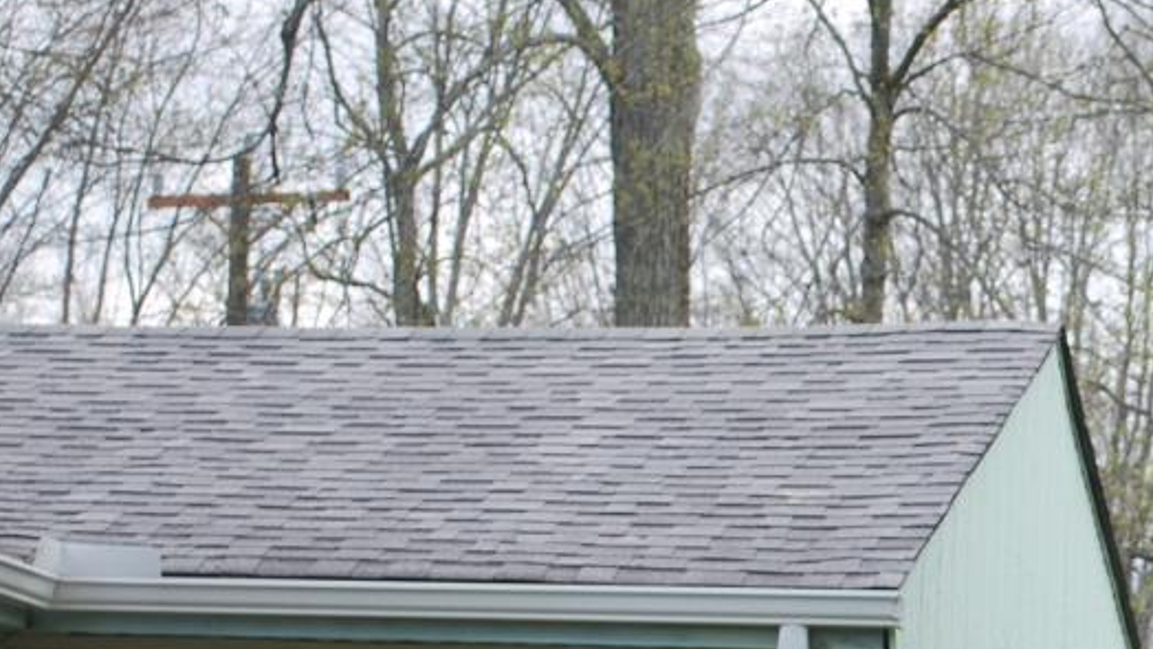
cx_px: 1228
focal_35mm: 202
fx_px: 6192
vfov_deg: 6.0
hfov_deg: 10.5
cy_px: 801
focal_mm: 45
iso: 100
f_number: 5.6
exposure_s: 1/125
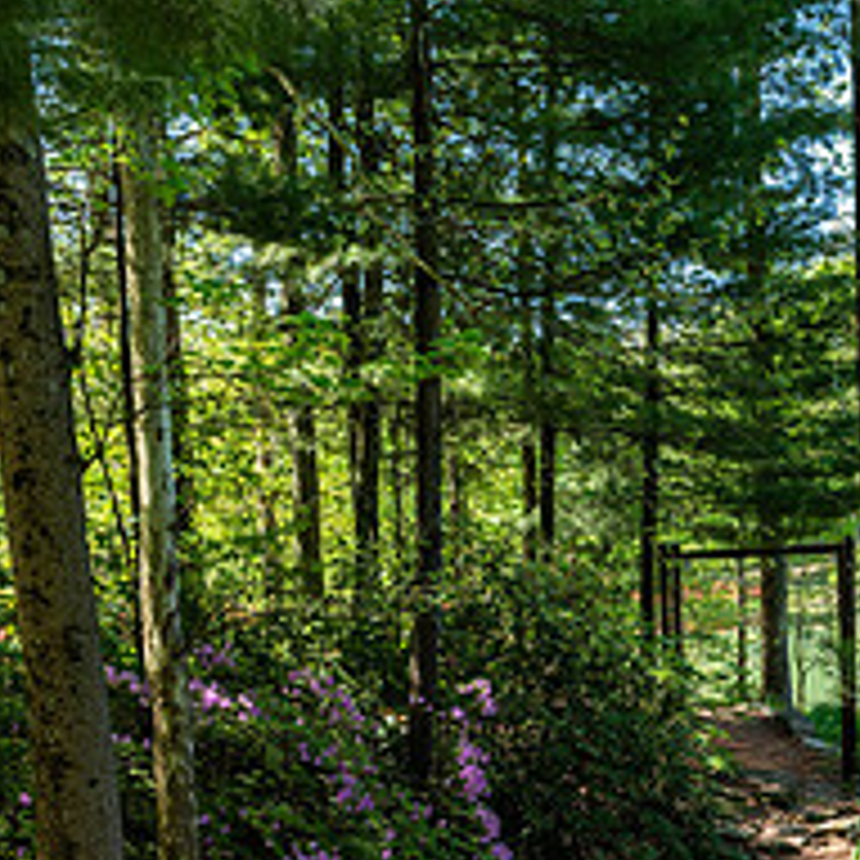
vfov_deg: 26.6
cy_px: 799
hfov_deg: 26.5
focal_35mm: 62
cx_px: 824
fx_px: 1743
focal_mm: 24
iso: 450
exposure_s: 1/160
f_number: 8
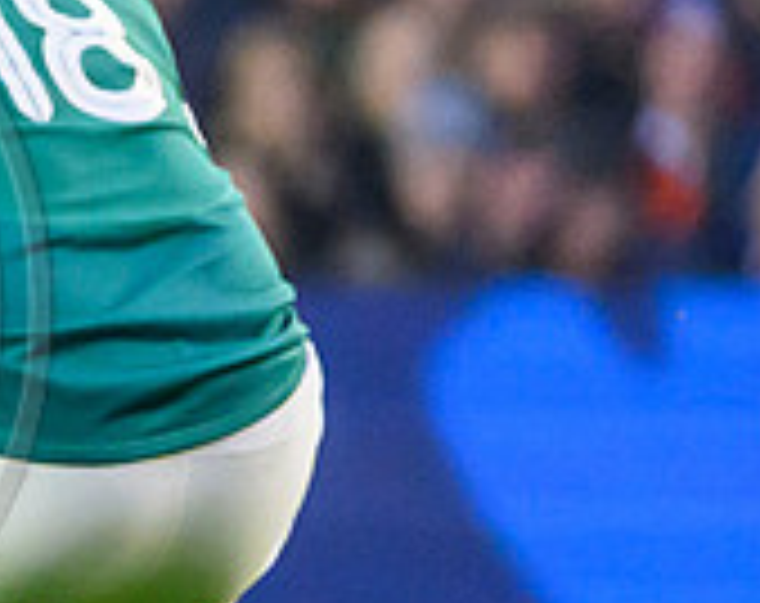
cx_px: -898
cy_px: 987
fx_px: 66058
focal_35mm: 2947
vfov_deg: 0.5
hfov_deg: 0.7
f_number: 2.8
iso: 6400
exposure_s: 1/1250
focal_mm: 400
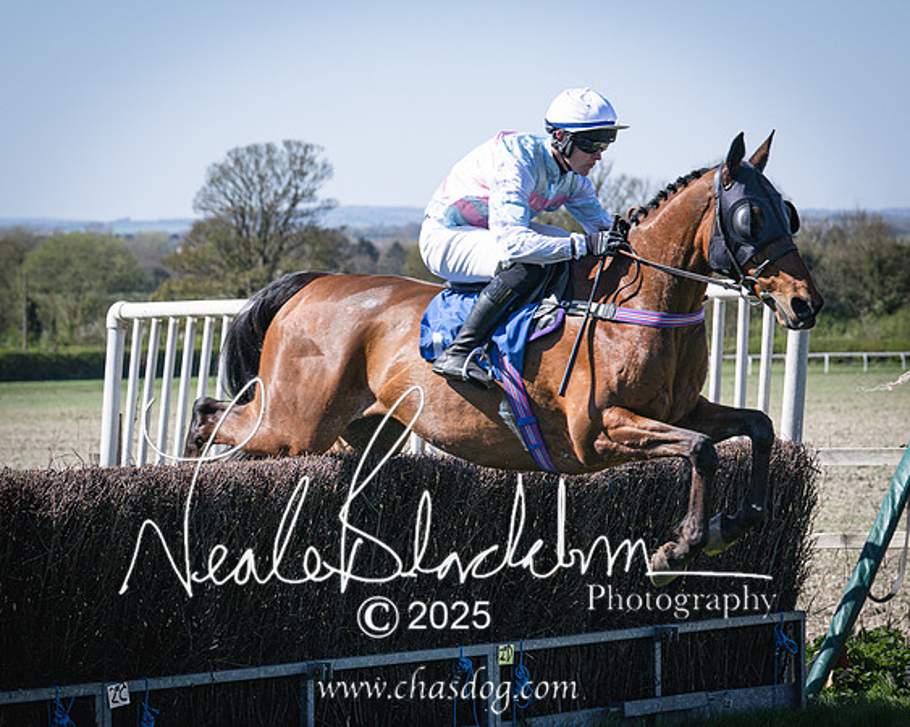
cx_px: 445
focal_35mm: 156
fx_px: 4197
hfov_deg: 12.4
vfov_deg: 9.9
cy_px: 495
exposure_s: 1/2000
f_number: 5
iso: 250
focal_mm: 86
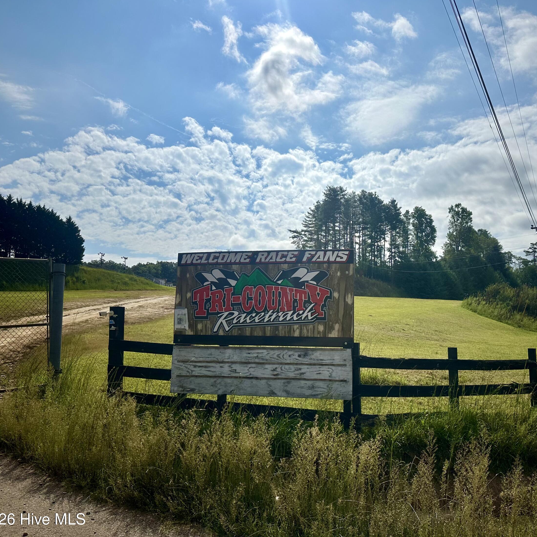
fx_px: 509
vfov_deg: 55.6
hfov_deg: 55.0
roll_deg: -0.8
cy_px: 269
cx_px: 335
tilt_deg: +6.3
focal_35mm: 29
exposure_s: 1/18519
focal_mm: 6.86
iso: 64
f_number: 1.78
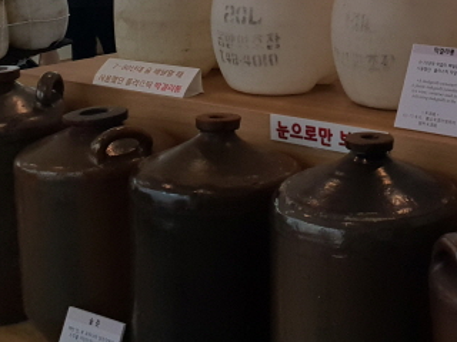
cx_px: 461
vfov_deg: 21.4
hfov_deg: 28.0
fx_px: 858
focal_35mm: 65
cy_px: -37
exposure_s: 1/60
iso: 250
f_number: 2.4
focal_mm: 4.3
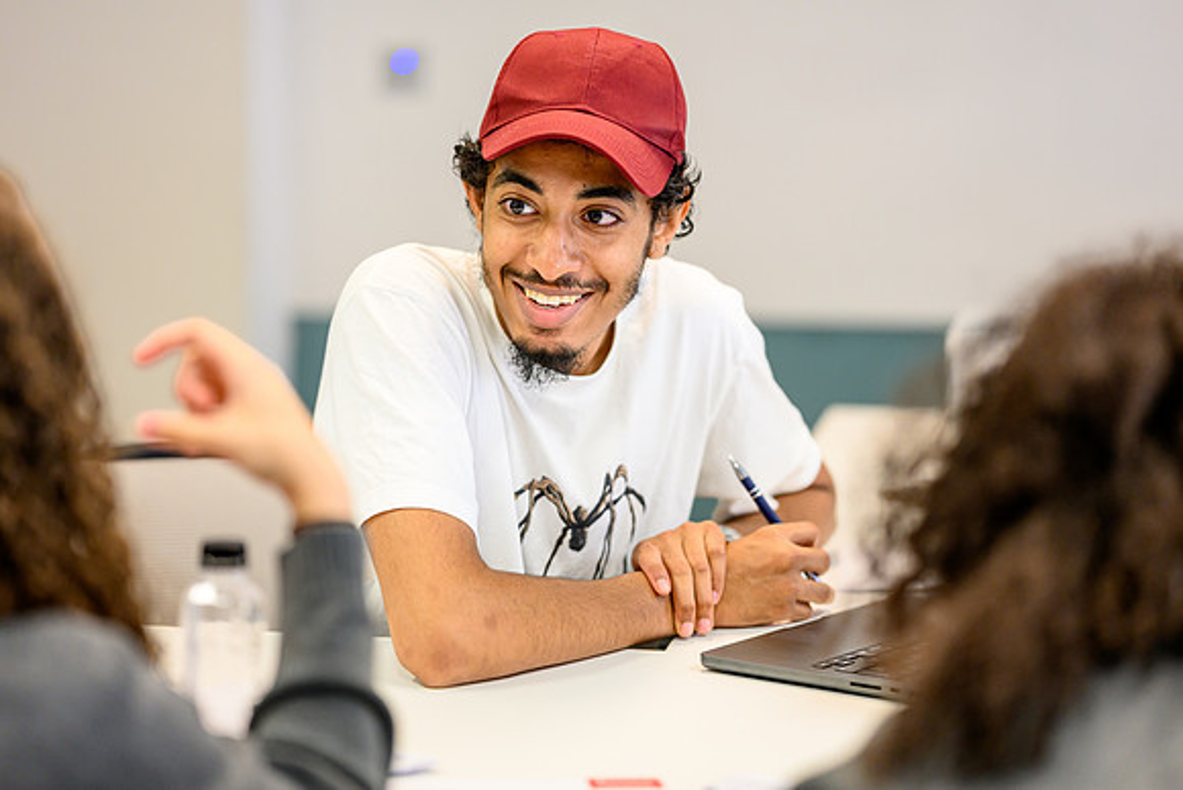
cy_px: 395
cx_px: 592
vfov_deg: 15.6
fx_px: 2883
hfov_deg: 23.2
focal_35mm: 88
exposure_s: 1/320
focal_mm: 85
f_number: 1.8
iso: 1250
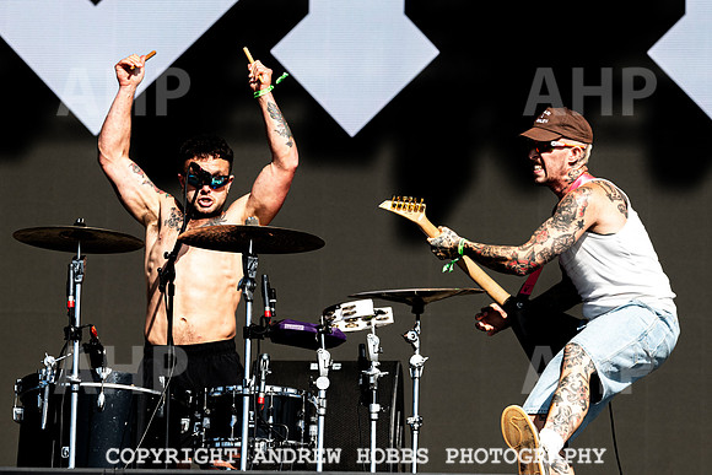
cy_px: 178
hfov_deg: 10.2
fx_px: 3995
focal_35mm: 202
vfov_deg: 6.8
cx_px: 429
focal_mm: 150
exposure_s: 1/2500
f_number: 5.6
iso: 320
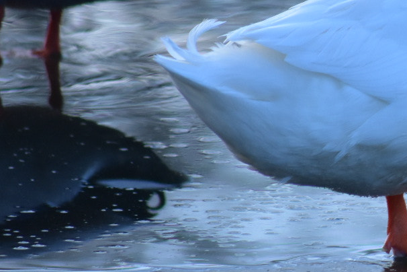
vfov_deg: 1.1
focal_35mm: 1203
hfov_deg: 1.7
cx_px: 480
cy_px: 63
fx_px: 13600
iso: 1250
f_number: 5.6
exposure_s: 1/500
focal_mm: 300
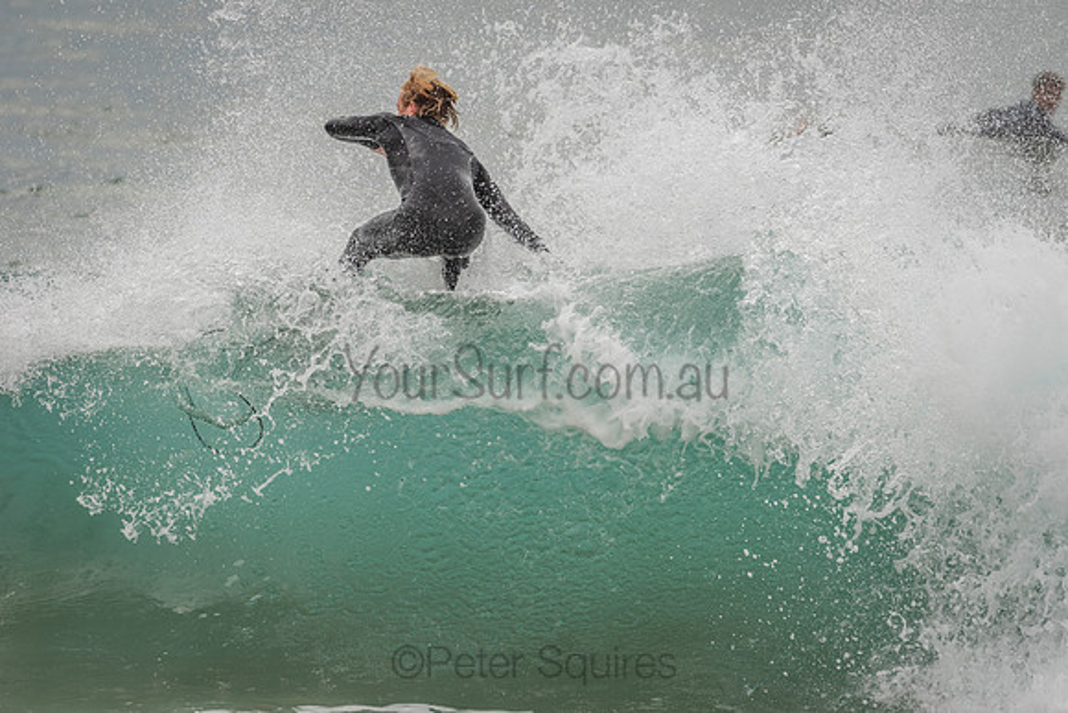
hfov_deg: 5.3
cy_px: 356
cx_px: 534
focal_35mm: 390
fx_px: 11572
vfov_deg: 3.5
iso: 250
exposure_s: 1/2000
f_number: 5.6
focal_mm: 390
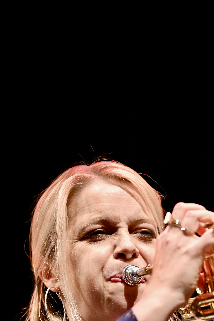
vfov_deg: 6.4
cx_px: 234
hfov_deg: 4.3
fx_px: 2862
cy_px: 314
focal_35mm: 321
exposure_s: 1/160
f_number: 2.8
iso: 2500
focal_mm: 135
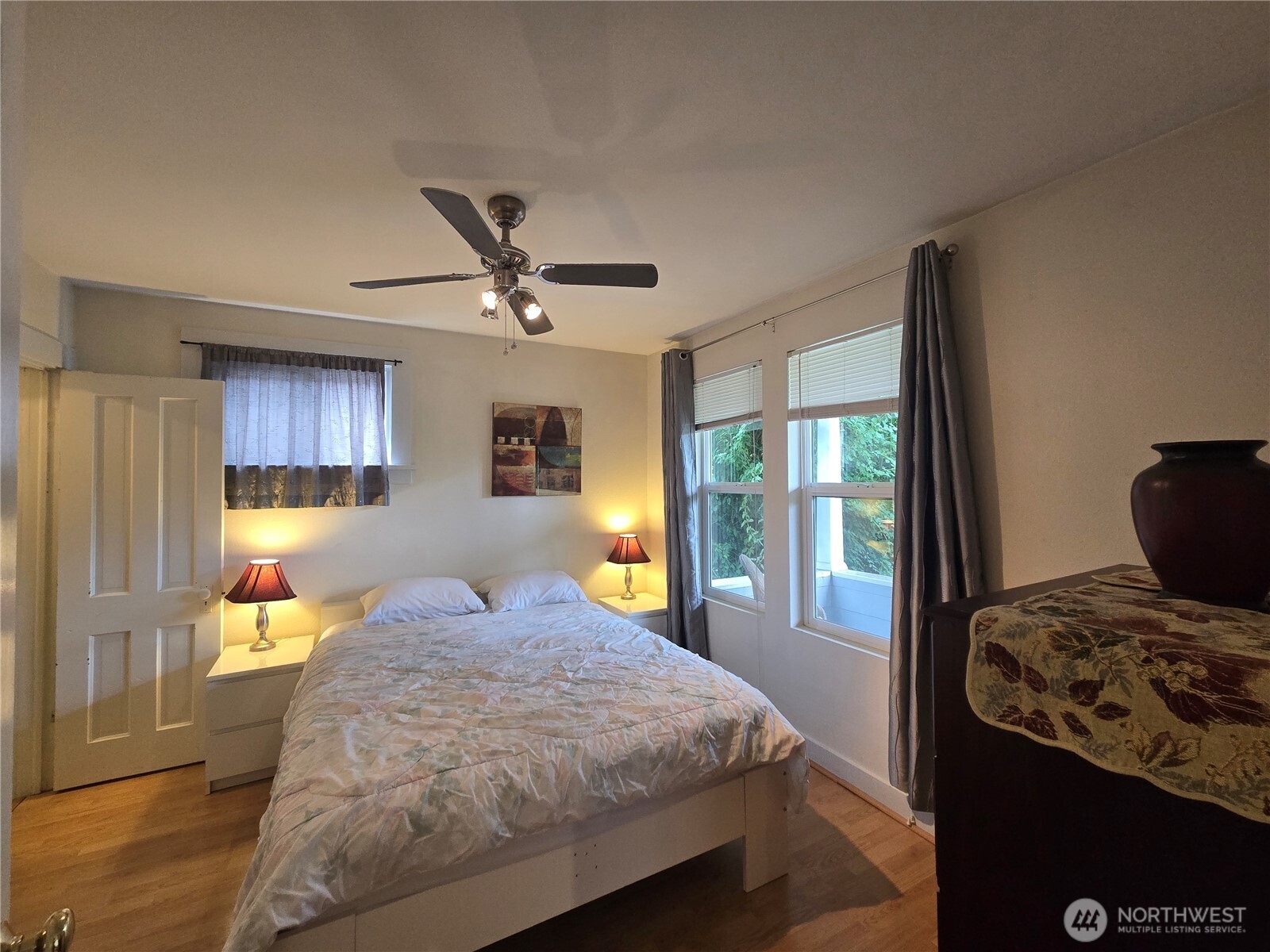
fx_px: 477
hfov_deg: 106.2
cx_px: 635
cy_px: 476
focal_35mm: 13
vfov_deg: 89.9
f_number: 2.2
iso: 200
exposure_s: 1/60
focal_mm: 2.2
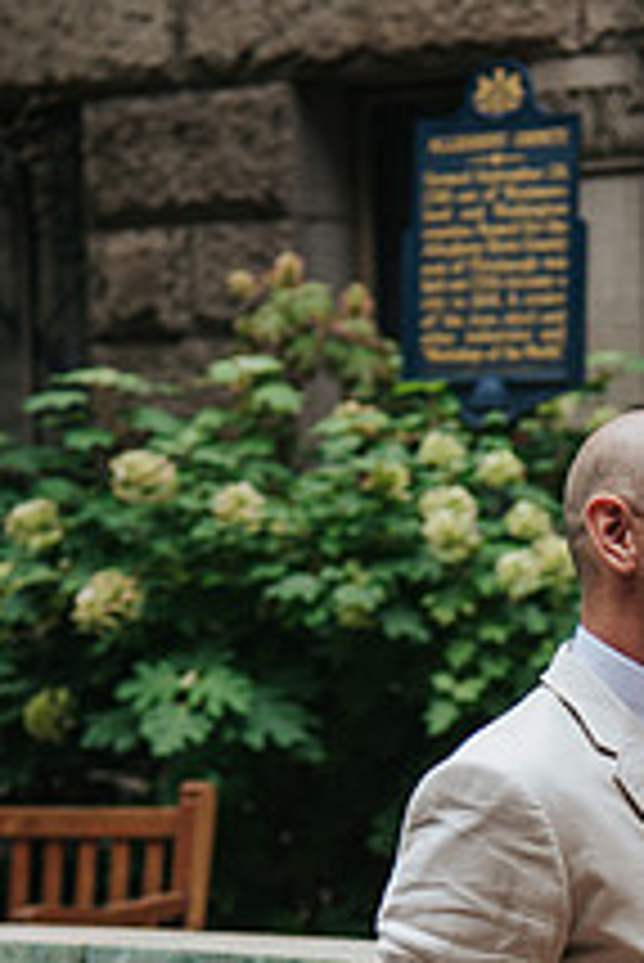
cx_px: 680
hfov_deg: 6.6
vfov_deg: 9.8
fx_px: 5572
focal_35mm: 208
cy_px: 936
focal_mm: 66
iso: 320
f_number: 4
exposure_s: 1/500
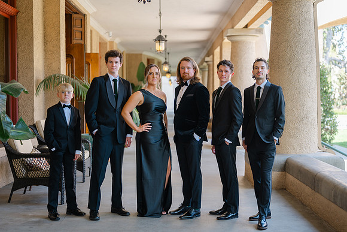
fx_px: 496
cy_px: 116
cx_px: 176
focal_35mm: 51
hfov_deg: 38.5
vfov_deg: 26.3
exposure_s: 1/160
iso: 64
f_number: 1.8
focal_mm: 50
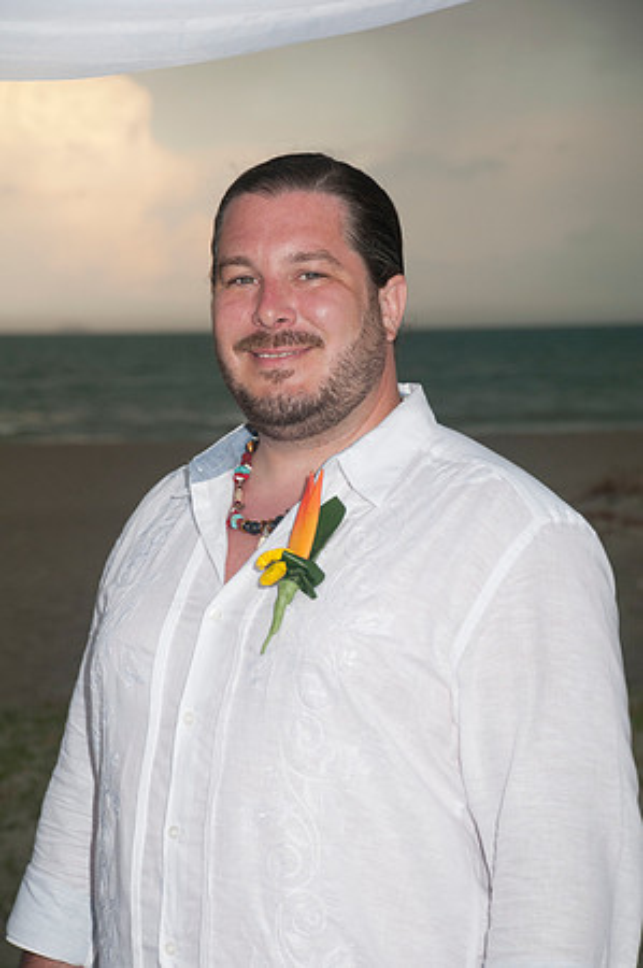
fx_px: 3021
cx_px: 322
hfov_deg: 12.2
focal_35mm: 112
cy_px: 484
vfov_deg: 18.2
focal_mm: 75
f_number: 5.6
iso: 400
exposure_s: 1/200
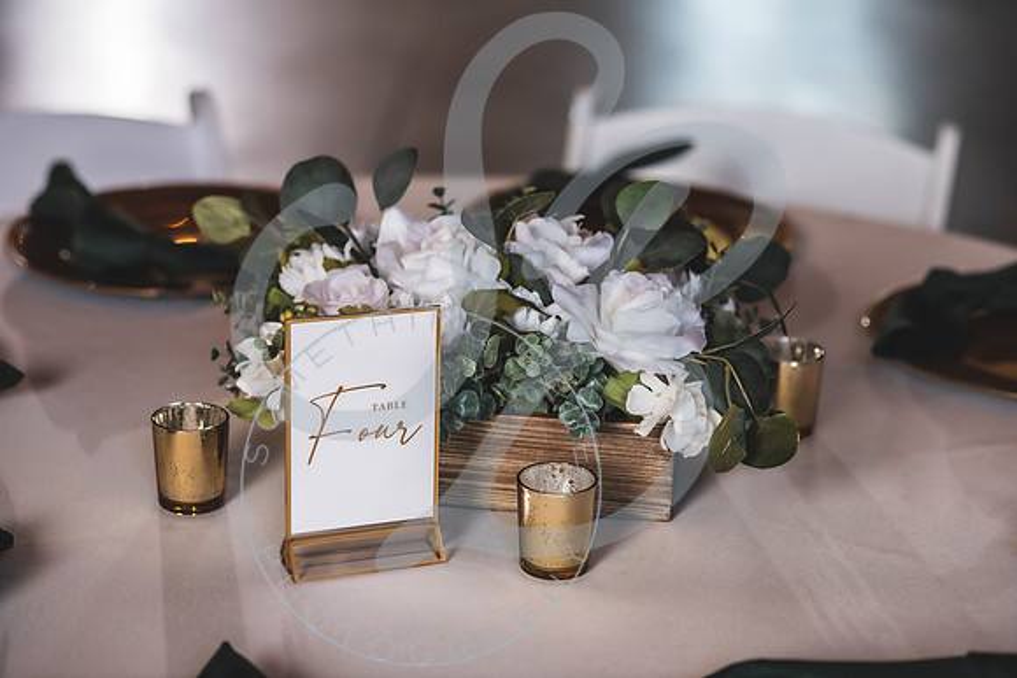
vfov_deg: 16.1
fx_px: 2402
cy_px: 339
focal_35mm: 85
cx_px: 508
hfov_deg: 23.9
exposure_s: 1/250
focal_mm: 85
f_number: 2.8
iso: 500
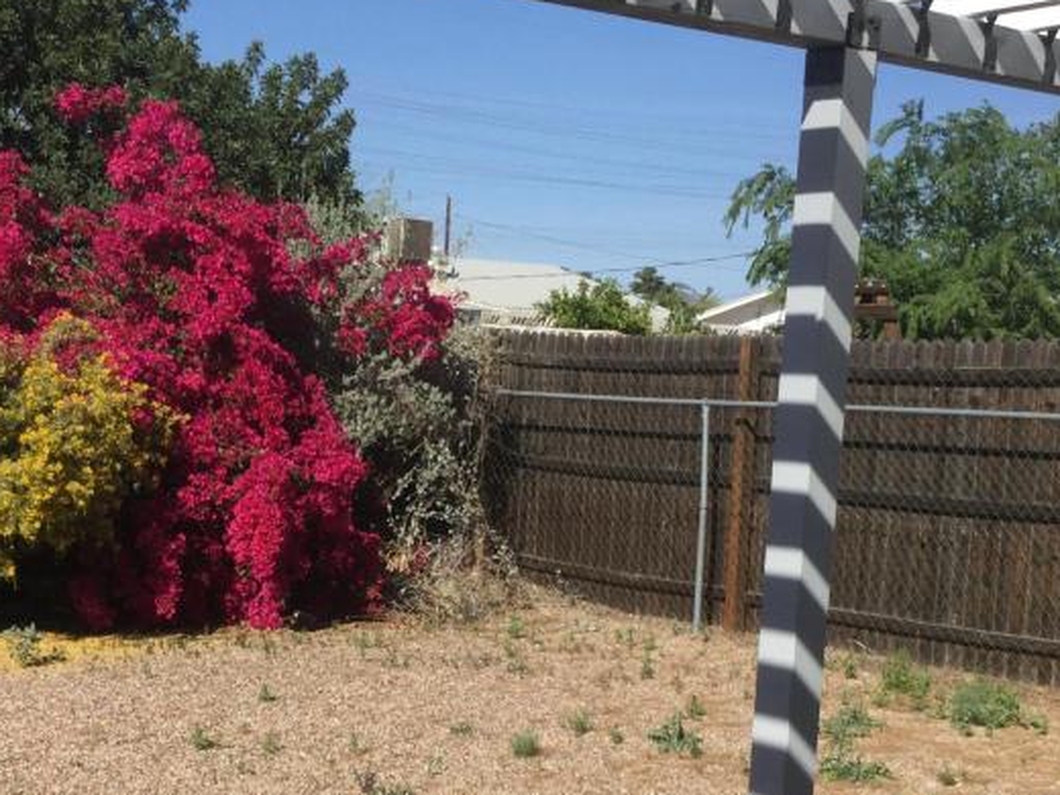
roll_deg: -3.0
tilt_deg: -8.2
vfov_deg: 23.7
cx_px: 446
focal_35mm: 61
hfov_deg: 31.6
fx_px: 1868
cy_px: 630
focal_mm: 3.3
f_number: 2.4
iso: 25
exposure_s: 1/1359
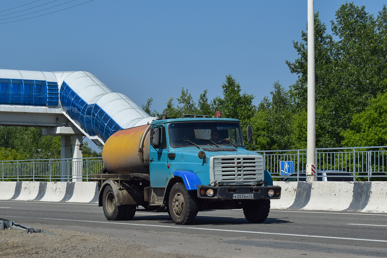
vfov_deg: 16.6
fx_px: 887
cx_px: 194
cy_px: 129
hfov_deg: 24.6
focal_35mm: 82
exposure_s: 1/1000
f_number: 7.1
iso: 100
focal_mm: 55
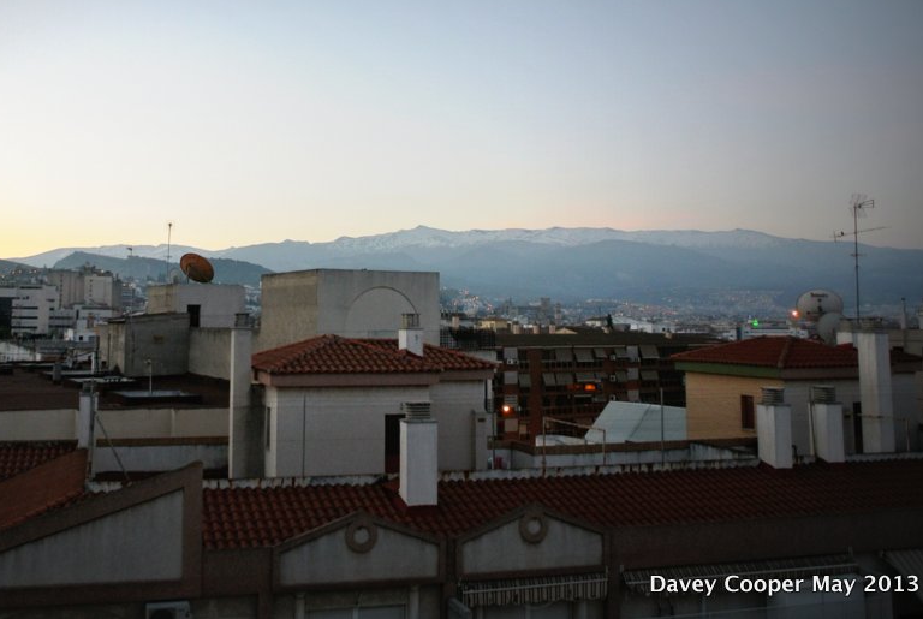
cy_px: 208
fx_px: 925
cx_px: 334
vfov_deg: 36.6
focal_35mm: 36
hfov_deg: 52.4
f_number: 2.8
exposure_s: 1/60
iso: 280
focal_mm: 10
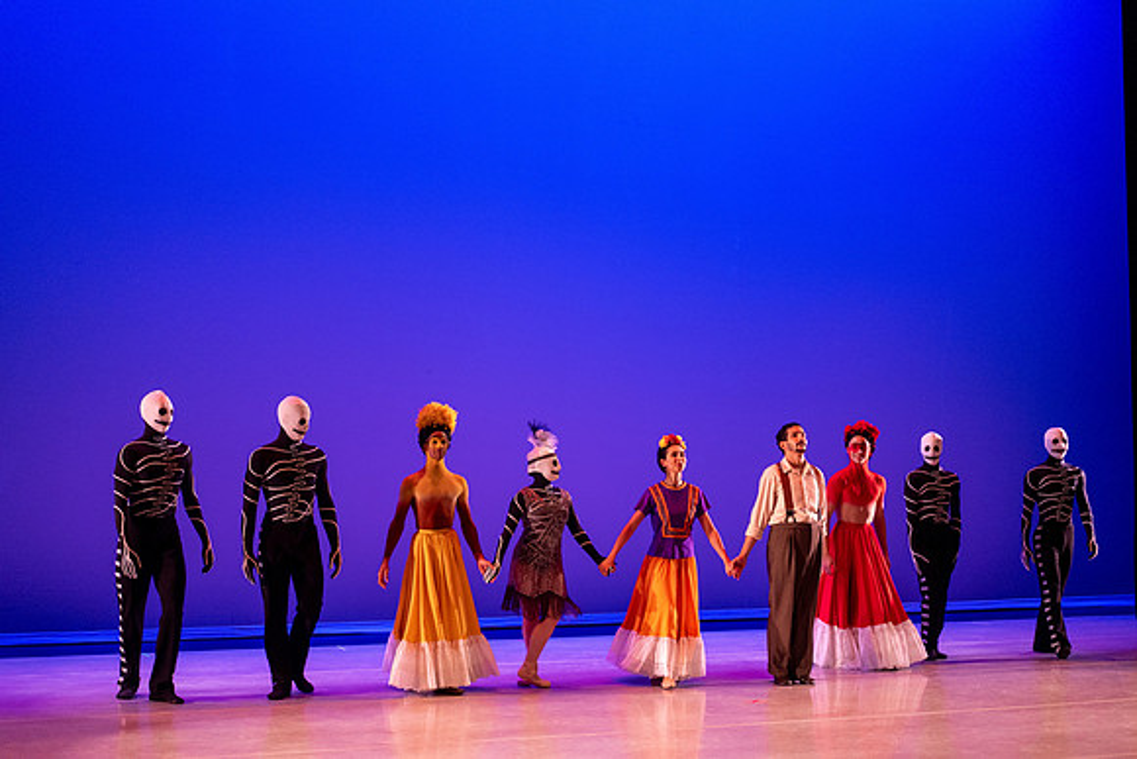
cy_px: 380
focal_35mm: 55
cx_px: 568
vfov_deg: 24.6
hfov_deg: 36.2
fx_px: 1737
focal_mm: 55
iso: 1250
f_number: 1.8
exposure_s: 1/250
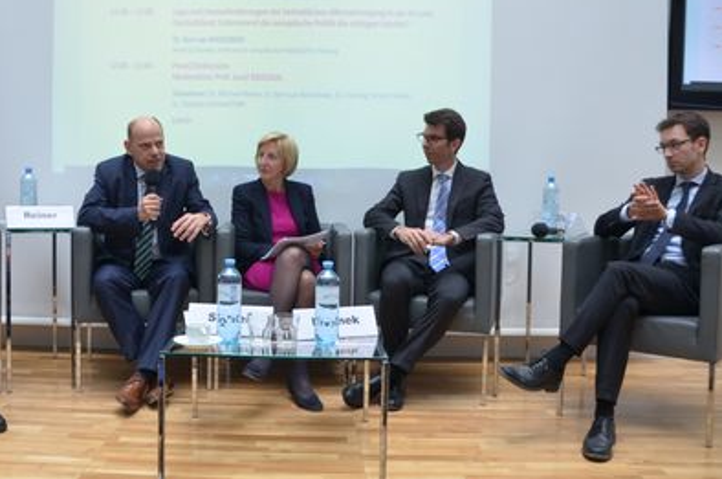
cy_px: 172
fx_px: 781
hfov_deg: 49.2
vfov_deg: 33.8
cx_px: 277
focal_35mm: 39
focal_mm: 20
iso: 500
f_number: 4
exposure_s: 1/100
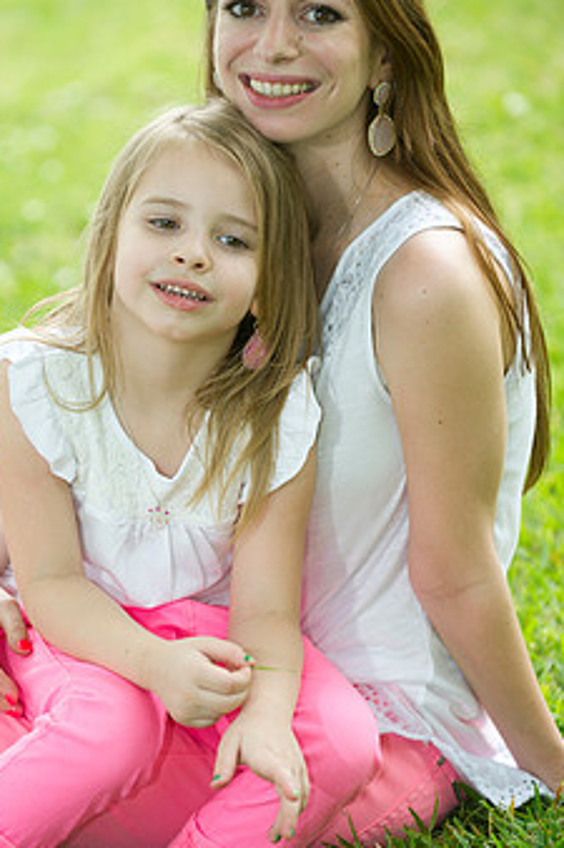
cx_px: 219
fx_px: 4069
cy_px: 427
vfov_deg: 11.9
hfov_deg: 7.9
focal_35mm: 173
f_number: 2.8
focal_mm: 130
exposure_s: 1/200
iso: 200
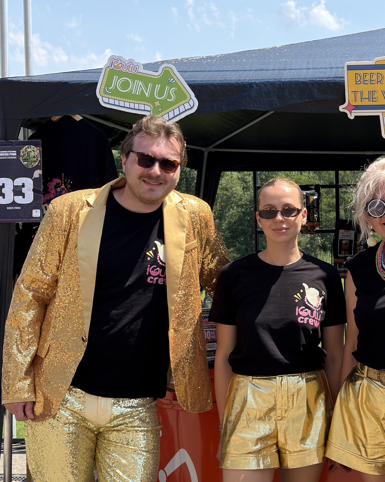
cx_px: 339
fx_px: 983
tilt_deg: -3.7
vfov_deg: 27.5
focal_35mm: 69
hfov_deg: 21.7
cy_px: 269
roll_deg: +0.6
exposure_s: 1/2985
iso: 64
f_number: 1.78
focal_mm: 6.76
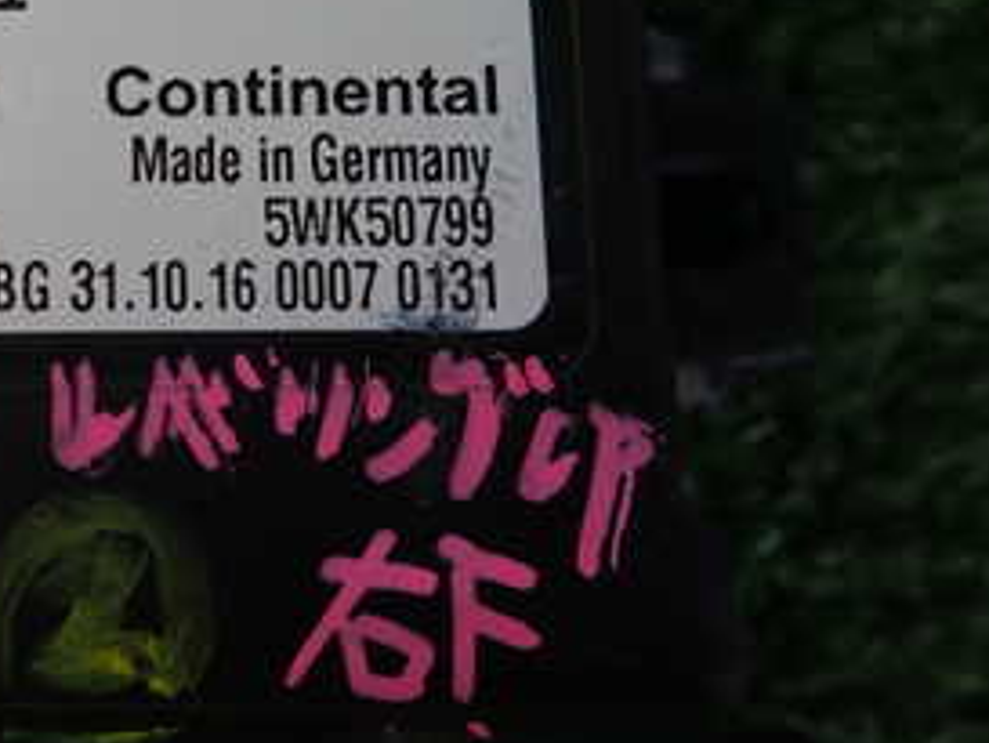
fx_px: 1572
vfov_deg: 26.2
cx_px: 105
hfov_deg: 33.2
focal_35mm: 55
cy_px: 185
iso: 160
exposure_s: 1/60
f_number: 2
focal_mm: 4.5
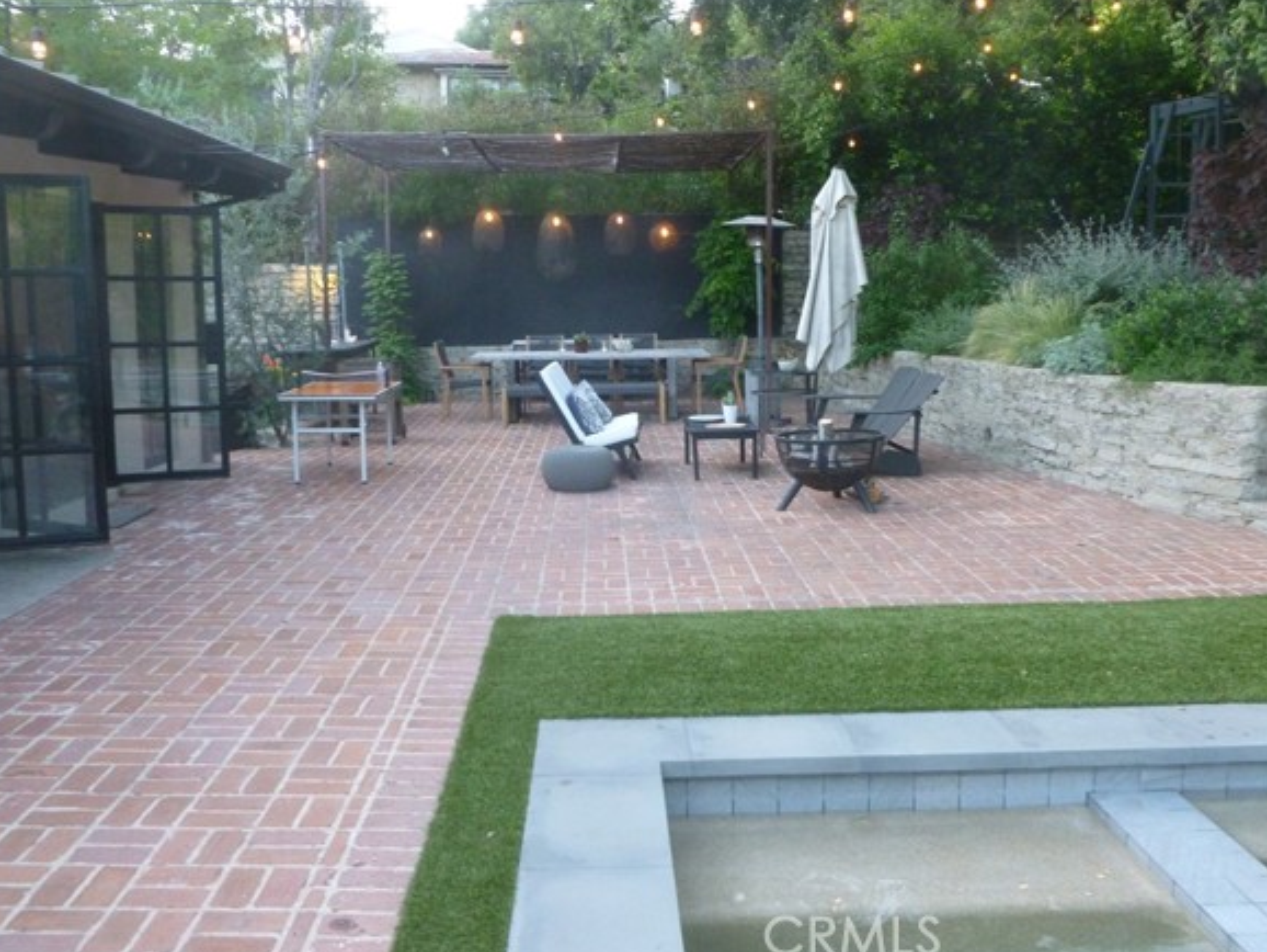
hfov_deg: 58.3
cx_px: 642
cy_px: 441
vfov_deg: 45.4
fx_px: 1135
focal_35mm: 31
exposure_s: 1/60
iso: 320
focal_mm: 5
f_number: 3.3
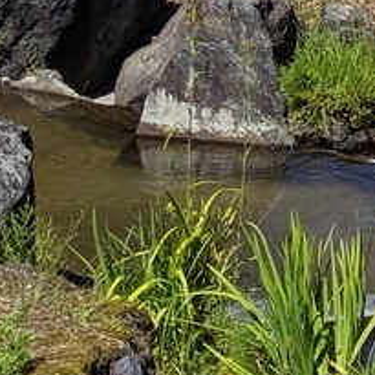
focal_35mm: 140
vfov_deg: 11.3
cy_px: -370
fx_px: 1716
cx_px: 1002
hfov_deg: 10.2
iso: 56
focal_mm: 4.44
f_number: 1.8
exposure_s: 1/3906
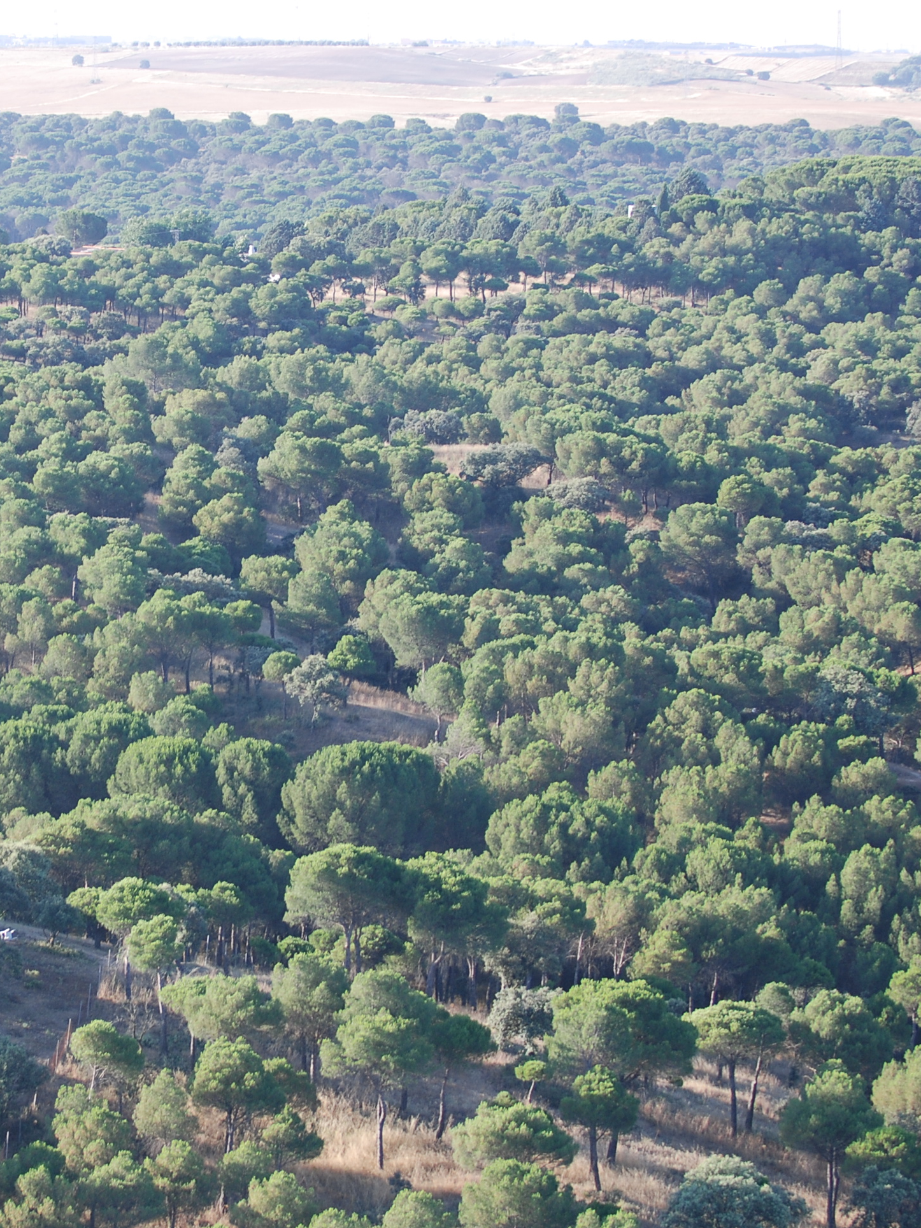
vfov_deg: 13.0
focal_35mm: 152
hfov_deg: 9.7
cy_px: 615
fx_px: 5392
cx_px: 115
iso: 200
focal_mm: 70
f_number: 2.8
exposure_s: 1/500
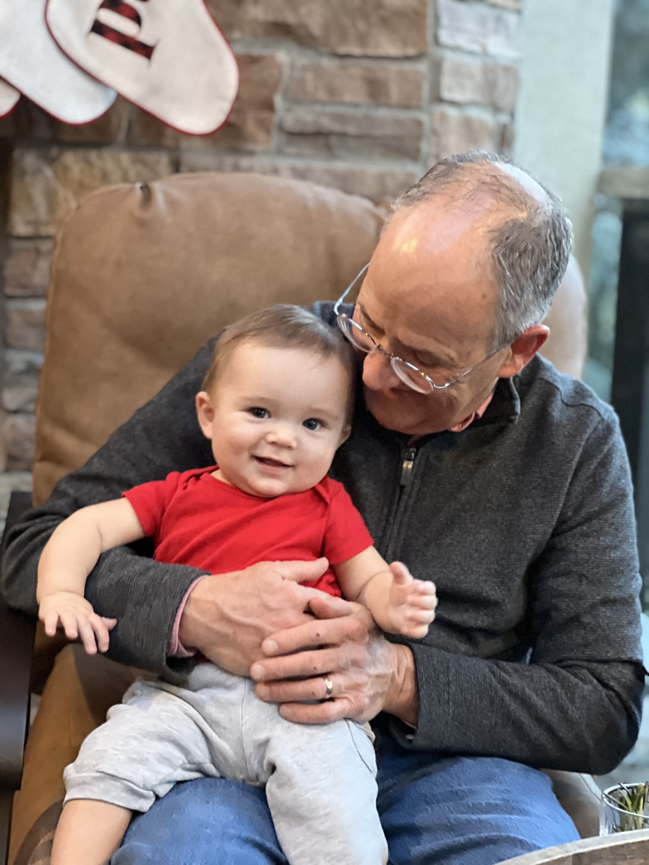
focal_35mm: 77
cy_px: 432
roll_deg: -2.1
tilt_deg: -6.4
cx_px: 324
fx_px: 1925
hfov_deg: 19.1
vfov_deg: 25.3
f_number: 2.8
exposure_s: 1/15
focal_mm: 9
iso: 1250
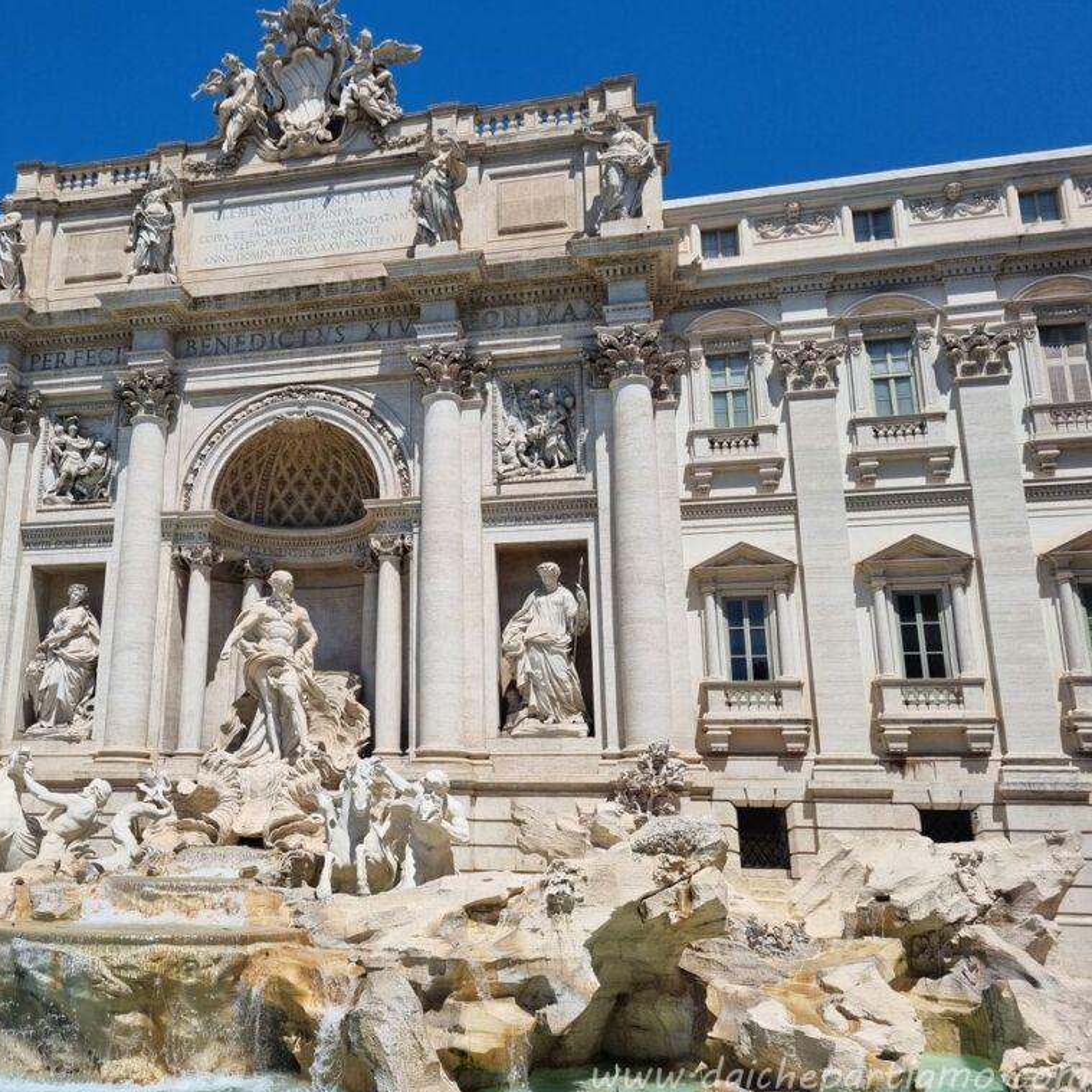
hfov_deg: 51.5
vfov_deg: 52.5
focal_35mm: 31
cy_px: 551
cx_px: 357
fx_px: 1106
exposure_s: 1/4752
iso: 50
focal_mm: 5.4
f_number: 1.8
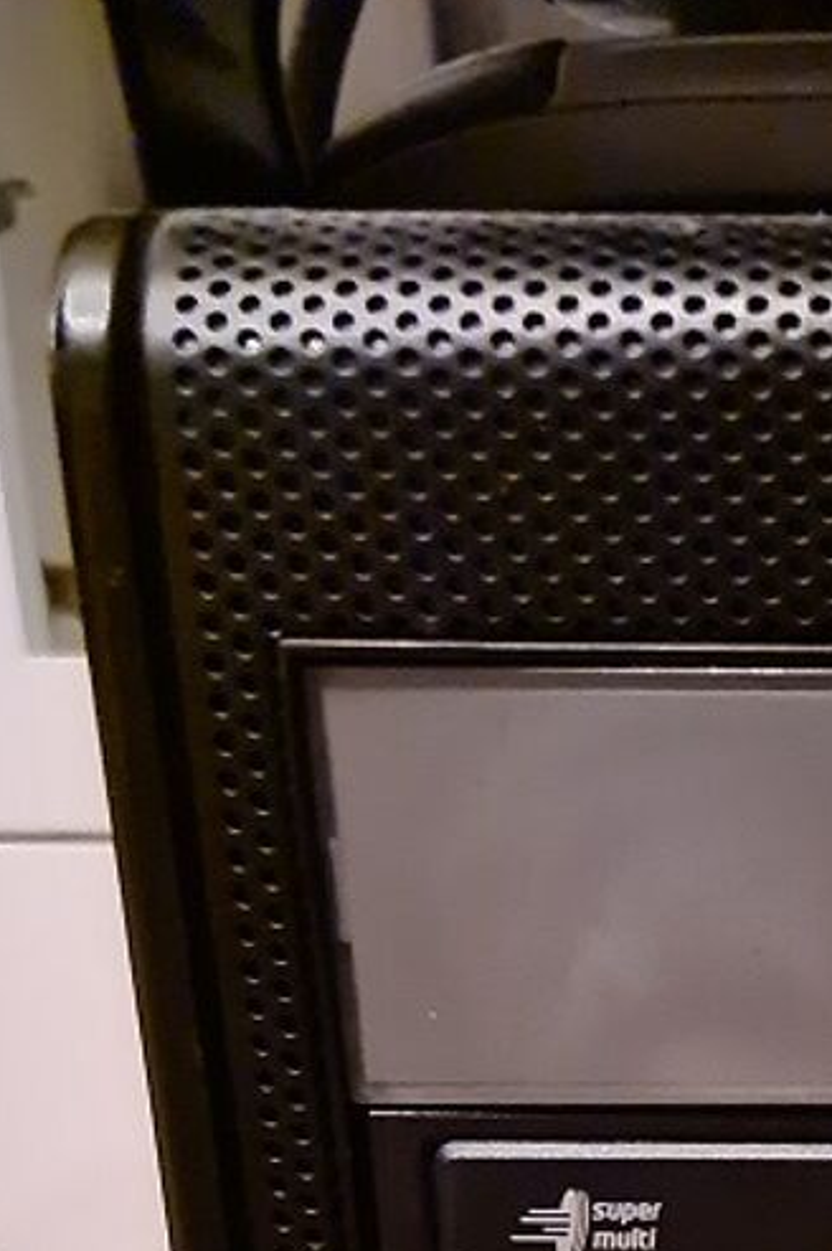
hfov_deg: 16.5
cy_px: 1676
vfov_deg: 23.3
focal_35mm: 76
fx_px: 2638
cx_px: 1218
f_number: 2
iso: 1250
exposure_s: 1/17
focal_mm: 5.9
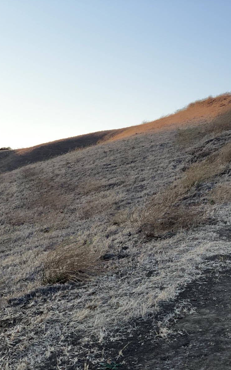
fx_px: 745
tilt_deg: +5.3
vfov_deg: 27.8
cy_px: 185
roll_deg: -0.5
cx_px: 204
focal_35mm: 74
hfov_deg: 17.4
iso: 16
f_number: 2.4
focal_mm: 6
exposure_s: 1/83
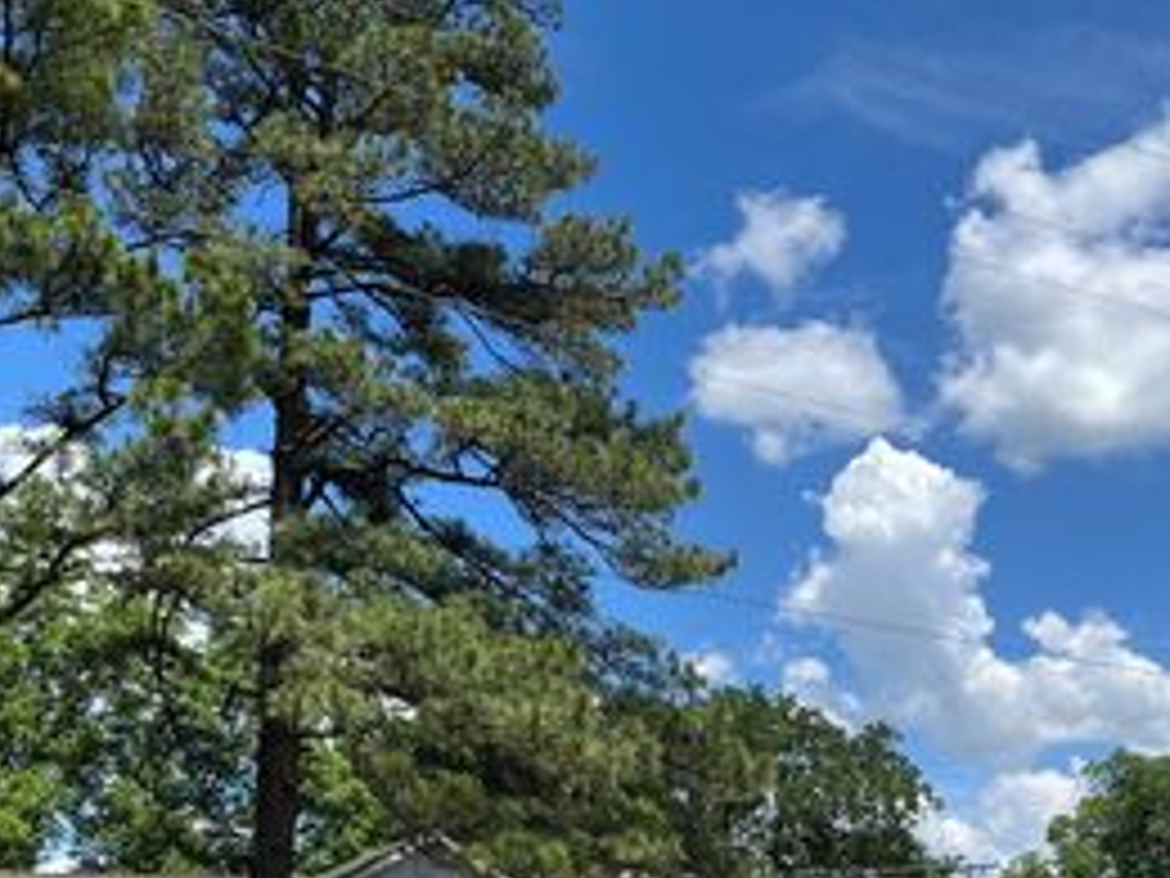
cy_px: 804
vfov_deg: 27.9
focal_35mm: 50
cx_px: 536
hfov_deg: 38.2
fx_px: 1690
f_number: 1.6
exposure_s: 1/2825
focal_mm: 5.1
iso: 50
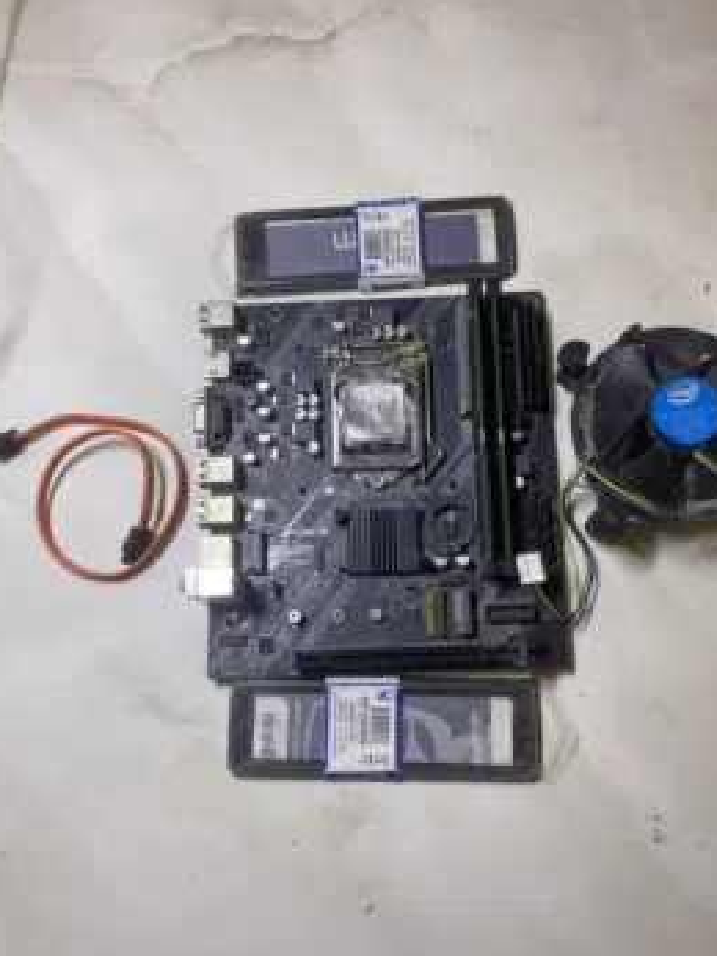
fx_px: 829
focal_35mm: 30
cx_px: 397
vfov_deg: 60.0
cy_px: 499
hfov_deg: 46.7
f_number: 1.8
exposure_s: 1/121
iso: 100
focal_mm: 4.25
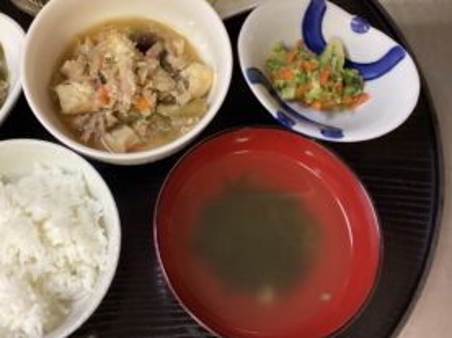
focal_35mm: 42
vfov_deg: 34.1
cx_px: 149
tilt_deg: -68.1
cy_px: 125
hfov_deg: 44.2
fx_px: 548
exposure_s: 1/60
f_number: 2.4
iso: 250
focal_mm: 3.3
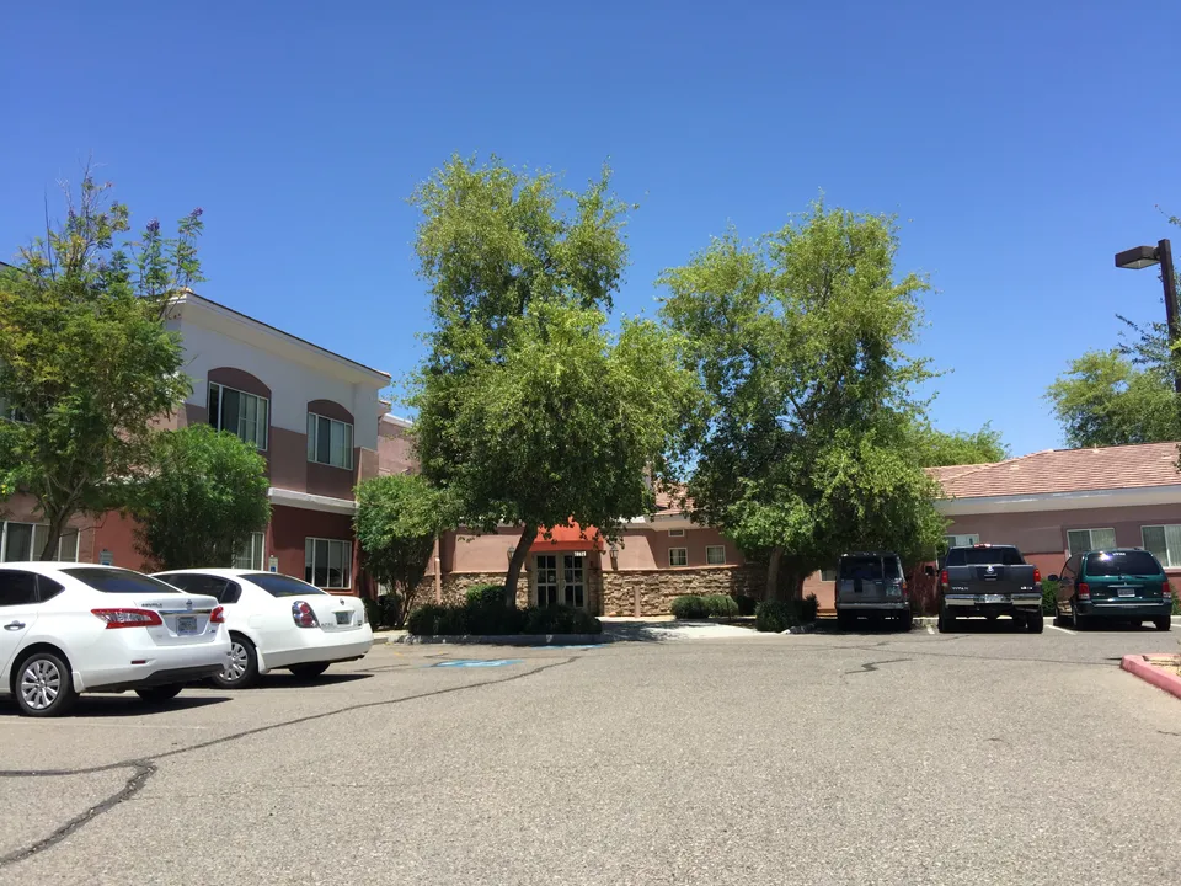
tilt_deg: +9.9
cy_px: 443
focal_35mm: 29
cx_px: 590
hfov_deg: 61.7
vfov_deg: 48.2
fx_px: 989
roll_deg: +0.6
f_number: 2.2
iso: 32
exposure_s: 1/1412
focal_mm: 4.2
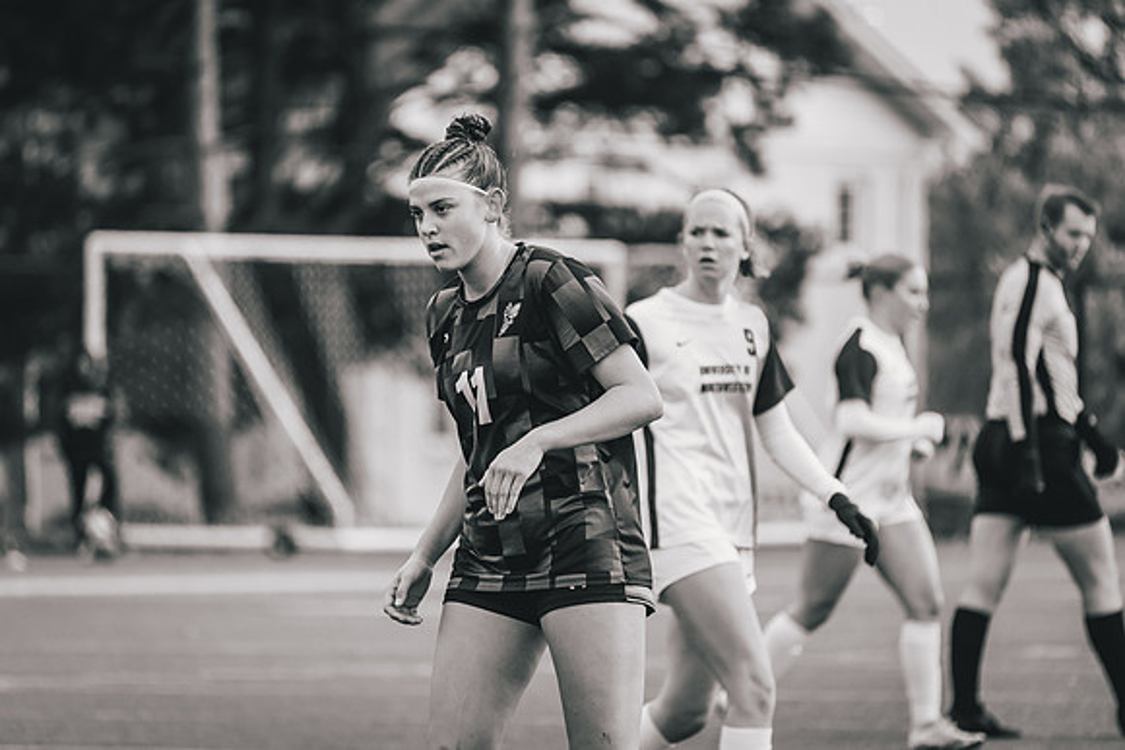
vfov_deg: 3.2
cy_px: 341
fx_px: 13623
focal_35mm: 436
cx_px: 512
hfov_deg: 4.7
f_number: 6.3
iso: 800
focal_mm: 400
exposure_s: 1/800
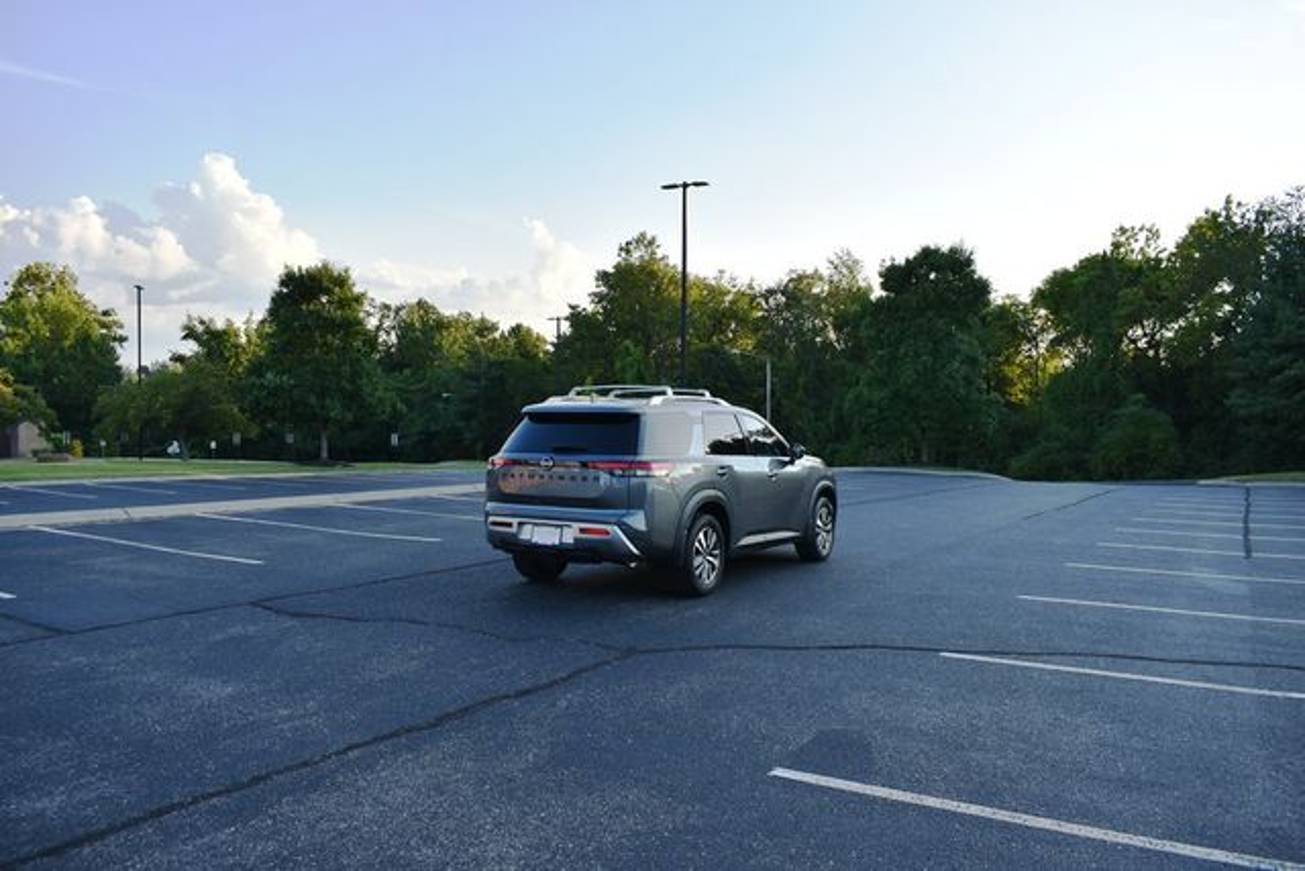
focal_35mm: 27
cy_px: 436
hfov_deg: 67.4
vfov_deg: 48.0
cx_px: 652
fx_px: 979
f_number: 5.6
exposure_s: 1/250
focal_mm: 18
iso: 200
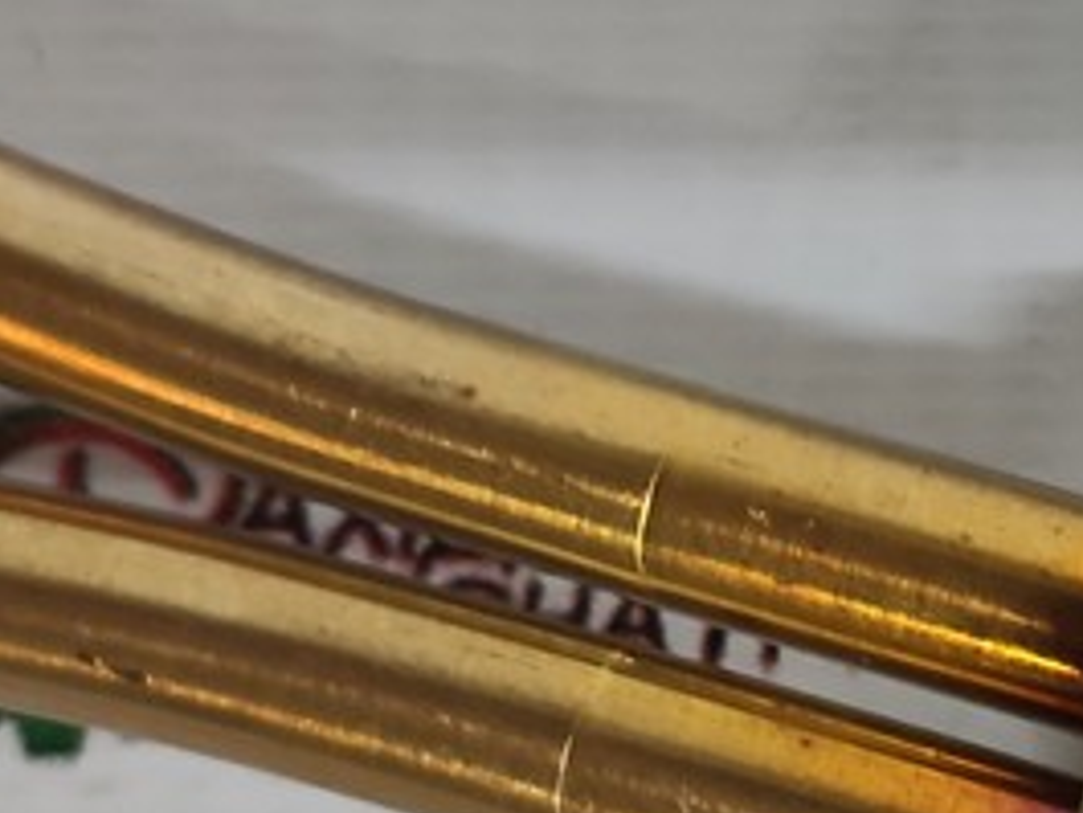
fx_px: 3067
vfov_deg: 15.1
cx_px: 924
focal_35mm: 98
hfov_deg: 19.7
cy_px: 437
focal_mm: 4.77
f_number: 1.75
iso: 1639
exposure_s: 1/33
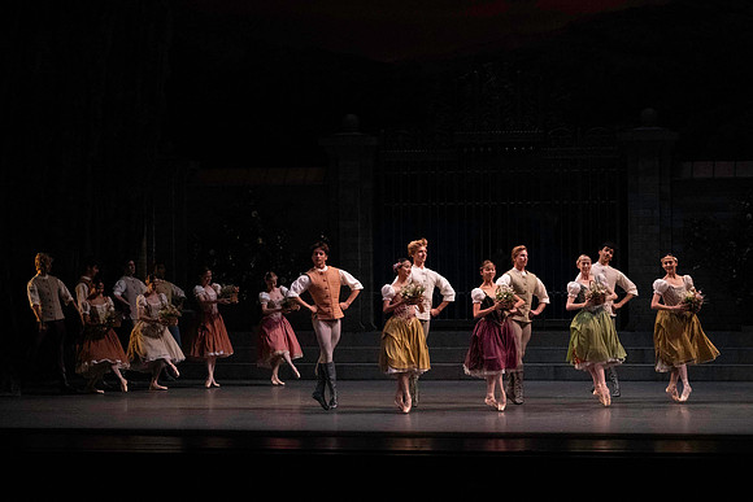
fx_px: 2092
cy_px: 251
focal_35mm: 100
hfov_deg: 20.4
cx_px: 376
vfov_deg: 13.7
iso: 16000
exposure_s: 1/400
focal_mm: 100
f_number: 13
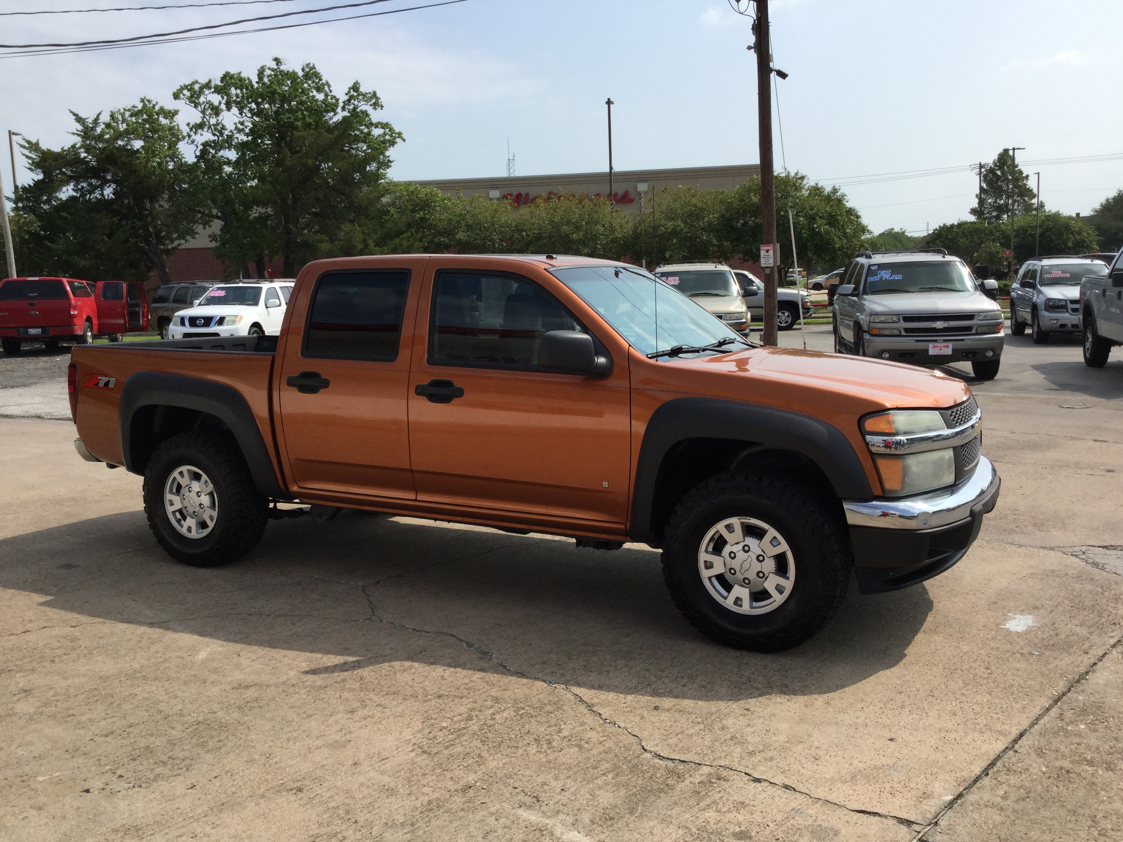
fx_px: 1006
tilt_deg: -7.9
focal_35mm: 31
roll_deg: +1.2
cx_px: 562
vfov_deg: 45.4
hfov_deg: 58.4
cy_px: 421
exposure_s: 1/1698
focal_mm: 3.3
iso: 25
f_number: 2.4
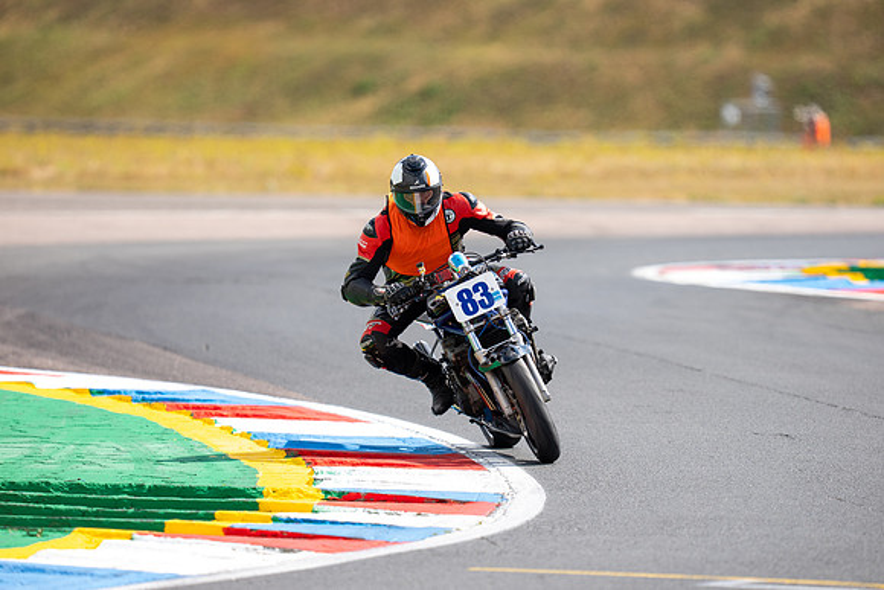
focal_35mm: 407
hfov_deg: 5.1
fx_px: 9984
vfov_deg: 3.4
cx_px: 435
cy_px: 297
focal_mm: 400
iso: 50
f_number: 3.5
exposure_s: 1/500
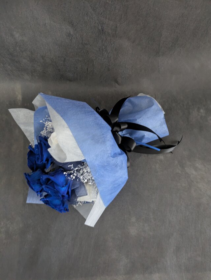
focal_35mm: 25
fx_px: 203
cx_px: 106
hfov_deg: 54.9
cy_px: 140
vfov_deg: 69.4
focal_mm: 5.43
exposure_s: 1/20
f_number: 1.89
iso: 1350
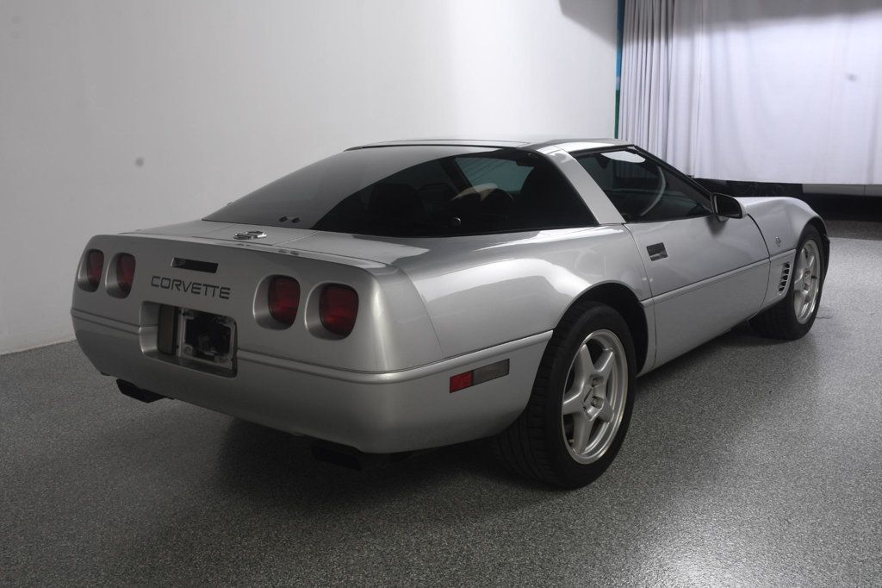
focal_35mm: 36
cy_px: 294
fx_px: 882
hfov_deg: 53.1
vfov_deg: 36.8
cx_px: 441
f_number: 11
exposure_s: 1/160
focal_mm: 24
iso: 100
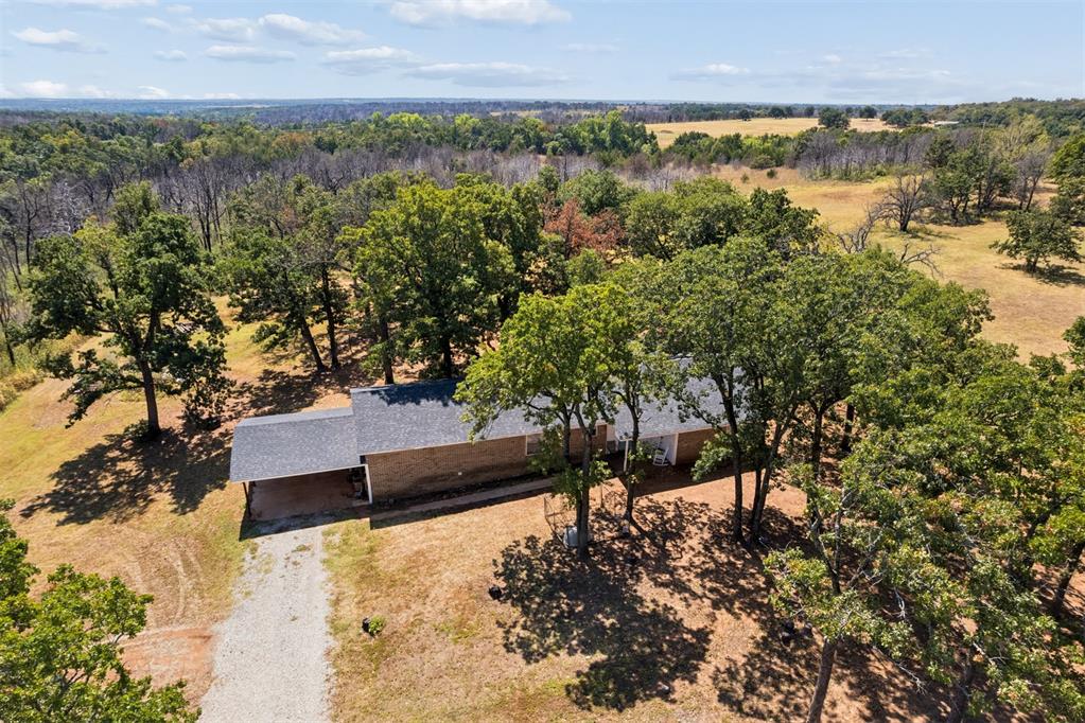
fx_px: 663
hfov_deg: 78.6
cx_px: 542
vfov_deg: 57.2
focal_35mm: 22
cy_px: 362
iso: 100
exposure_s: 1/1250
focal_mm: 8.4
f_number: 2.8
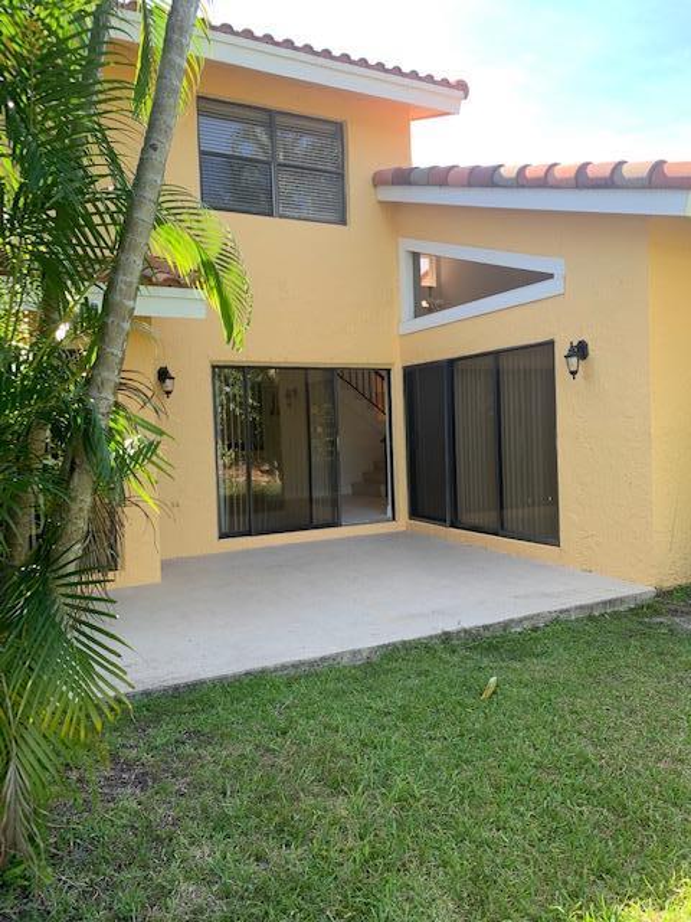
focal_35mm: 26
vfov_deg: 67.3
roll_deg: +0.9
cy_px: 461
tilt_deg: -0.9
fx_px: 692
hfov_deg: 53.1
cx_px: 346
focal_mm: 4.25
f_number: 1.8
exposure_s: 1/211
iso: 25
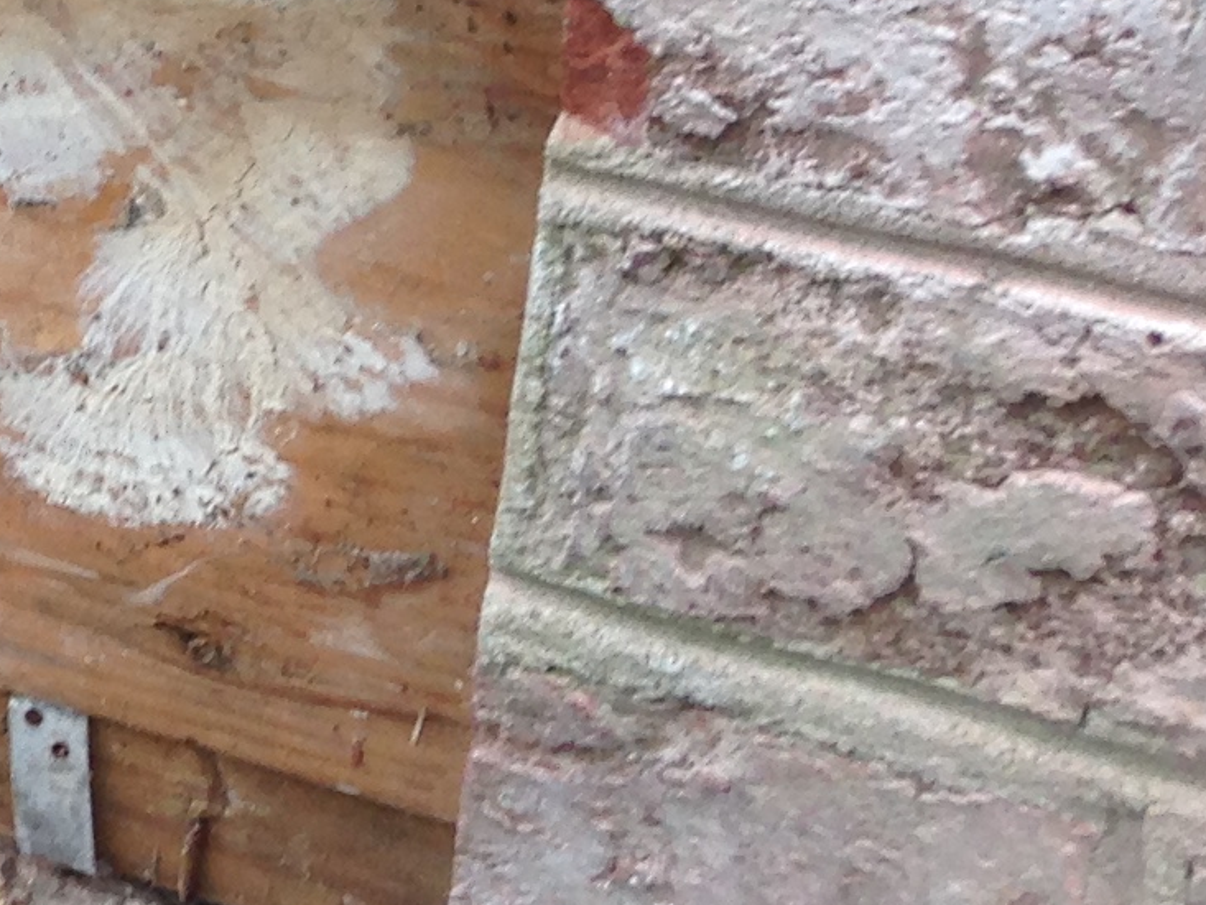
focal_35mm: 147
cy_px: 150
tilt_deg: -27.6
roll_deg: +7.3
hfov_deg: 11.6
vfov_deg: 10.1
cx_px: -1420
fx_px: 5122
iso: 50
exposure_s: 1/204
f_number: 2.4
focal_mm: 4.12
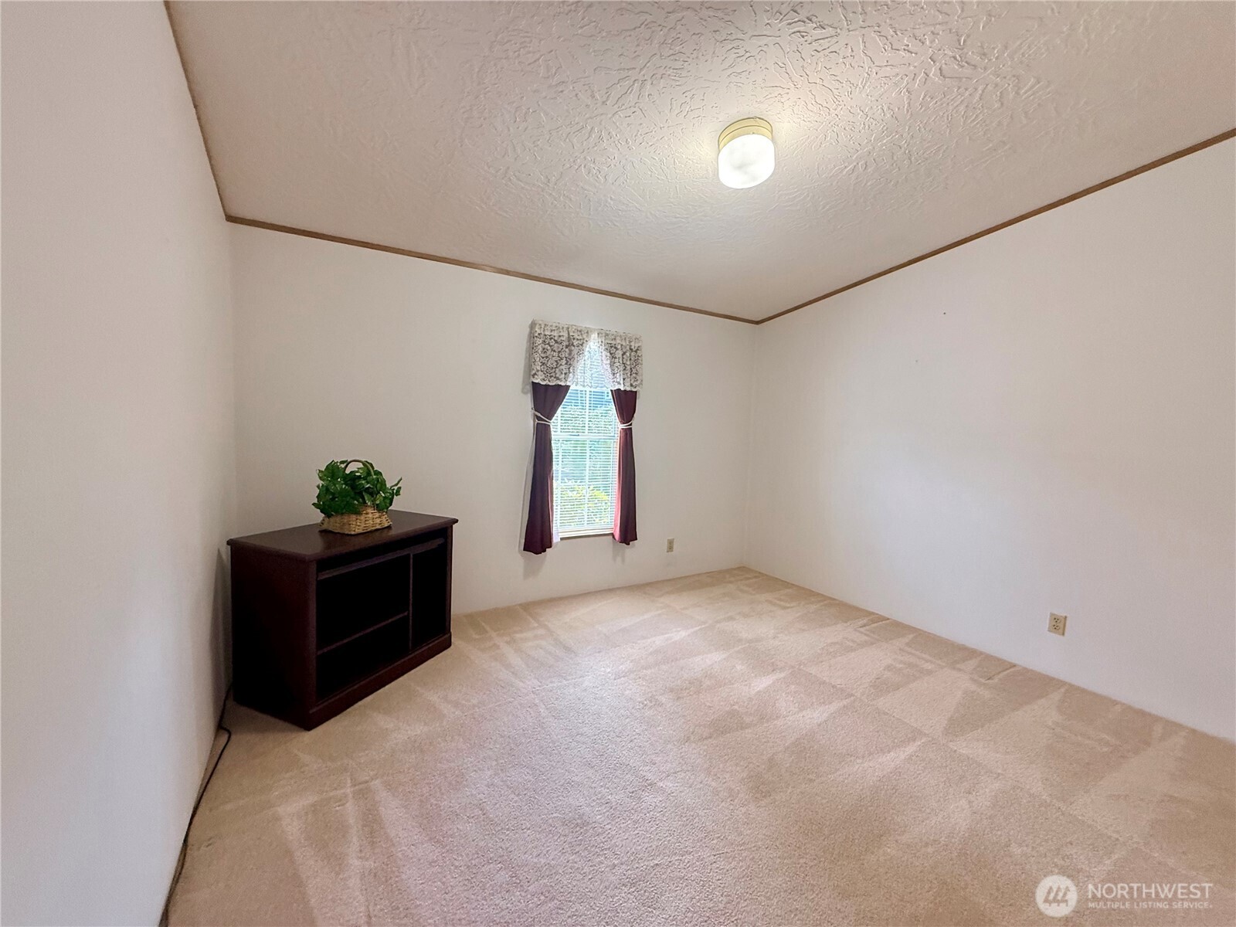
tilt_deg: -5.4
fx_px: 500
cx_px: 618
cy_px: 464
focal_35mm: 14
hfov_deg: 102.1
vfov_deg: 85.7
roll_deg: -1.5
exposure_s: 1/120
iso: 250
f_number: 2.2
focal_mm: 2.22
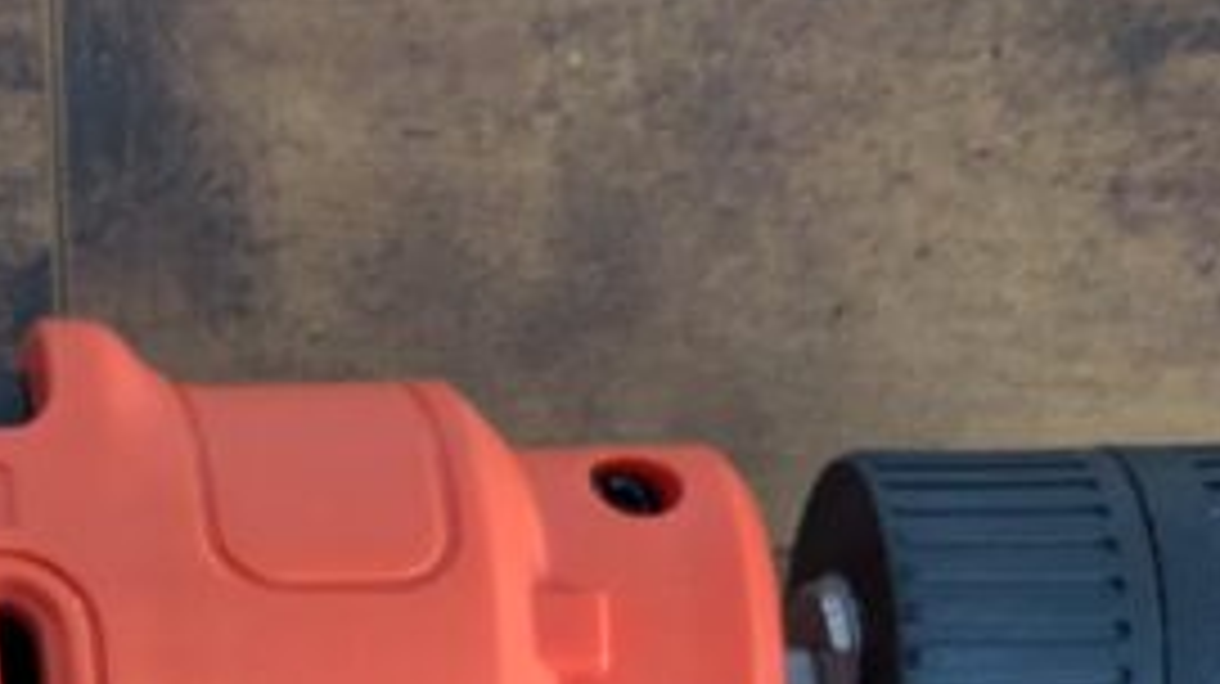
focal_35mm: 210
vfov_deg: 5.6
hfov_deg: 10.1
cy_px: 1609
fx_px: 6789
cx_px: -275
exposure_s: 1/25
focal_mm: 5.43
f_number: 1.89
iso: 406
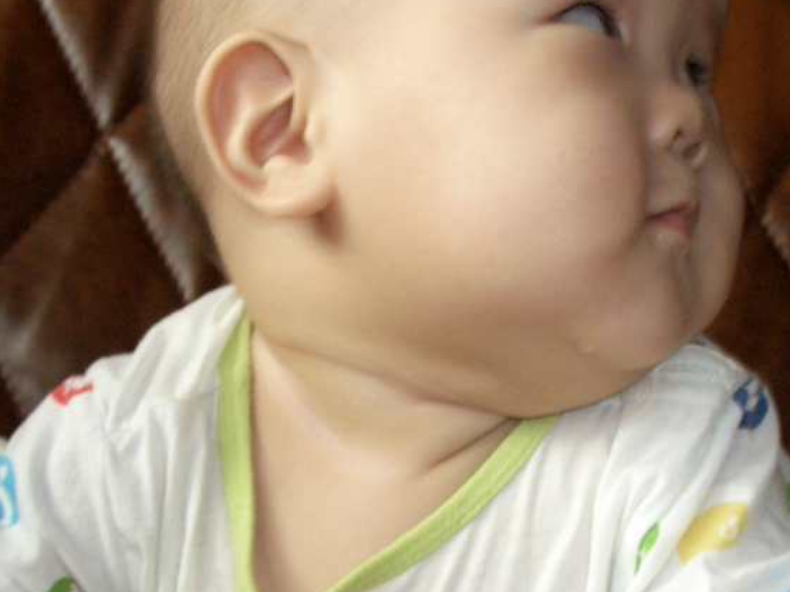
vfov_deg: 19.3
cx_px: 475
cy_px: 439
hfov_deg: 25.6
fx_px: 1734
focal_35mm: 76
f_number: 2.8
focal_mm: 7.1
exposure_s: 1/60
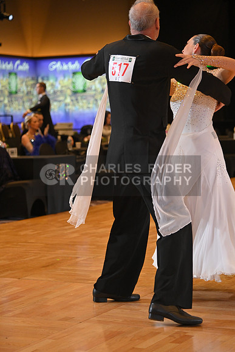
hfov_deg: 14.4
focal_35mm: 95
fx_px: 930
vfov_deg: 21.5
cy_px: 176
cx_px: 118
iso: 1600
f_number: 4
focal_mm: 95
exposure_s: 1/400
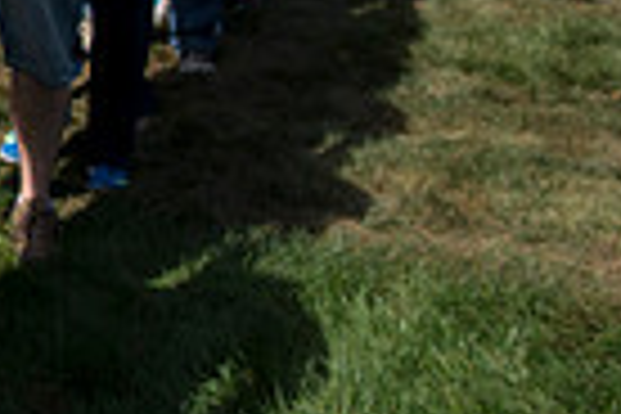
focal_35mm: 101
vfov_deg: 13.1
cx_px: -459
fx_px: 1742
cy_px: -128
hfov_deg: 17.0
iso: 250
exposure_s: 1/2500
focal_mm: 24
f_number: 4.5
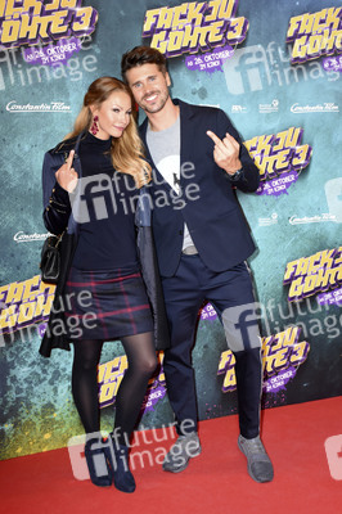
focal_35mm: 60
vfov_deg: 33.4
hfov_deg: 22.6
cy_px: 257
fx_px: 856
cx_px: 171
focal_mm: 40
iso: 1600
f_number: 4.5
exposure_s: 1/160
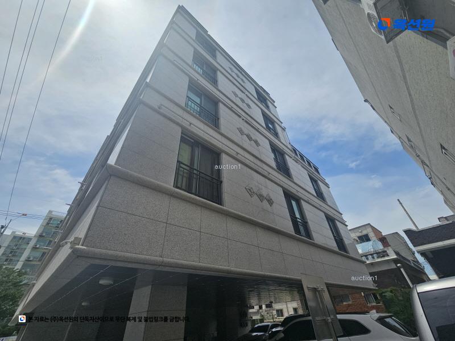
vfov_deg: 89.9
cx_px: 228
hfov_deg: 106.2
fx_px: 171
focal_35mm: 13
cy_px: 170
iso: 50
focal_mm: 2.2
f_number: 2.2
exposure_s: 1/4616
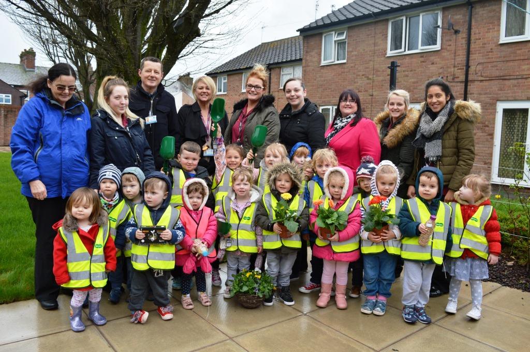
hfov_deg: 67.4
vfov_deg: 47.9
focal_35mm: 27
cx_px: 265
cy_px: 176
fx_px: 397
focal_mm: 18
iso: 100
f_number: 5.6
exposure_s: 1/125
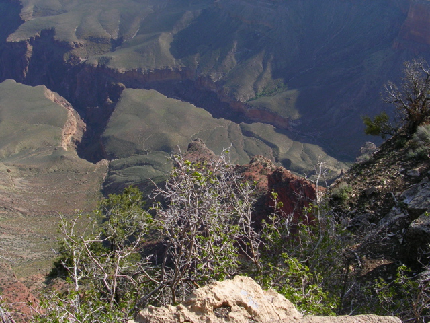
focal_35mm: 38
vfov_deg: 37.7
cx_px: 215
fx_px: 472
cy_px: 162
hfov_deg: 49.0
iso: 50
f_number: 5.6
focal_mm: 5.8
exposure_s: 1/242
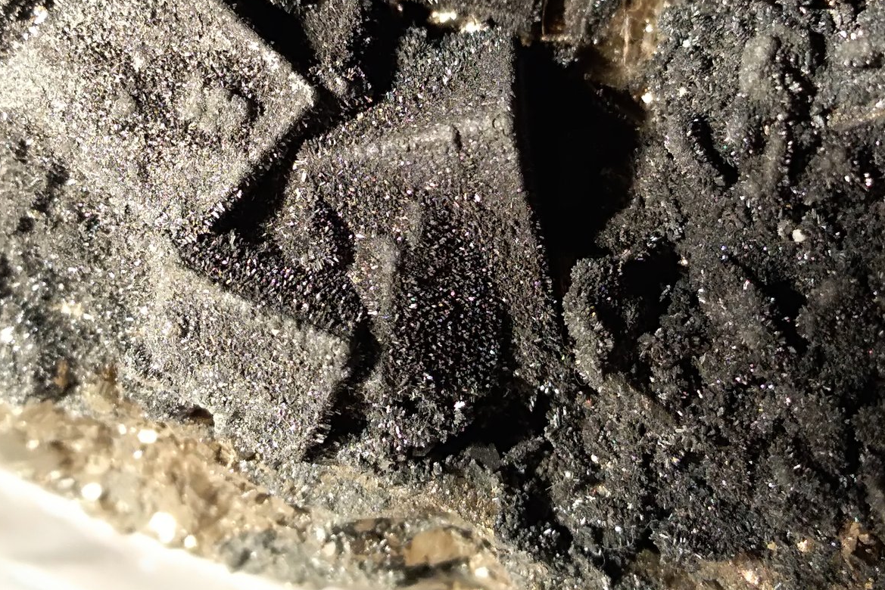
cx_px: 433
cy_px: 125
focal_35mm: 37
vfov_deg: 34.9
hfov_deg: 51.9
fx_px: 910
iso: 115
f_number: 2
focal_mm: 3.54
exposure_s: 1/33.3
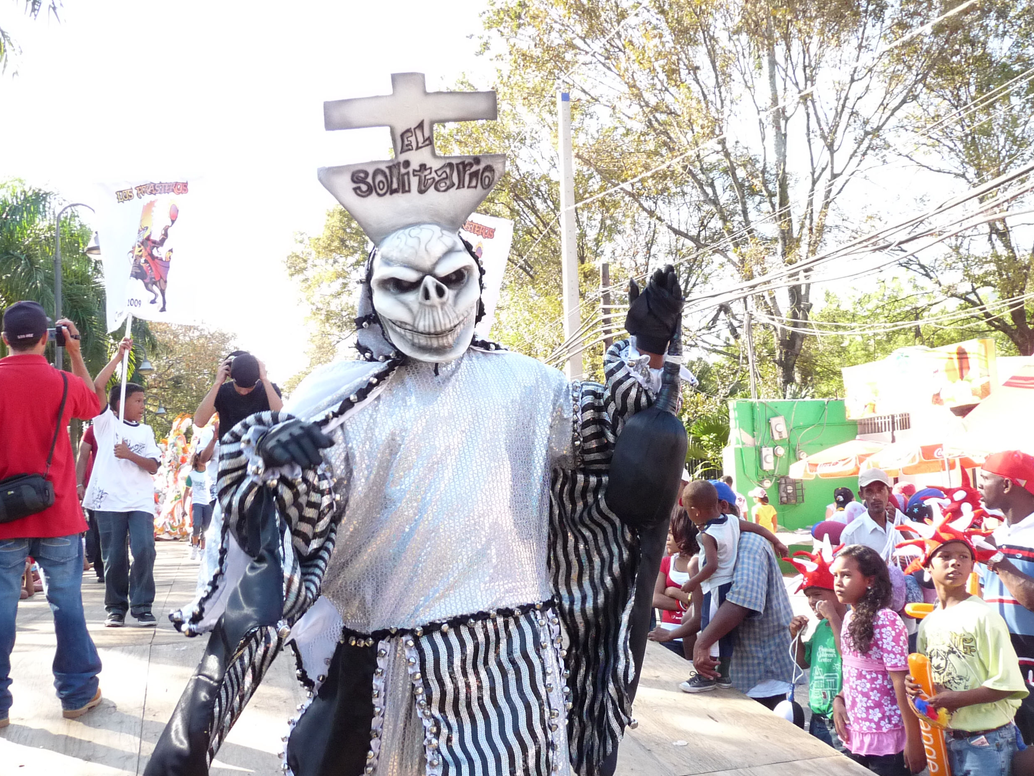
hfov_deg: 47.9
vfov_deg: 36.8
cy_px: 398
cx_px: 525
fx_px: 1165
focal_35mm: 39
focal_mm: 4.8
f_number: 3.2
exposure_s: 1/250
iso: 250
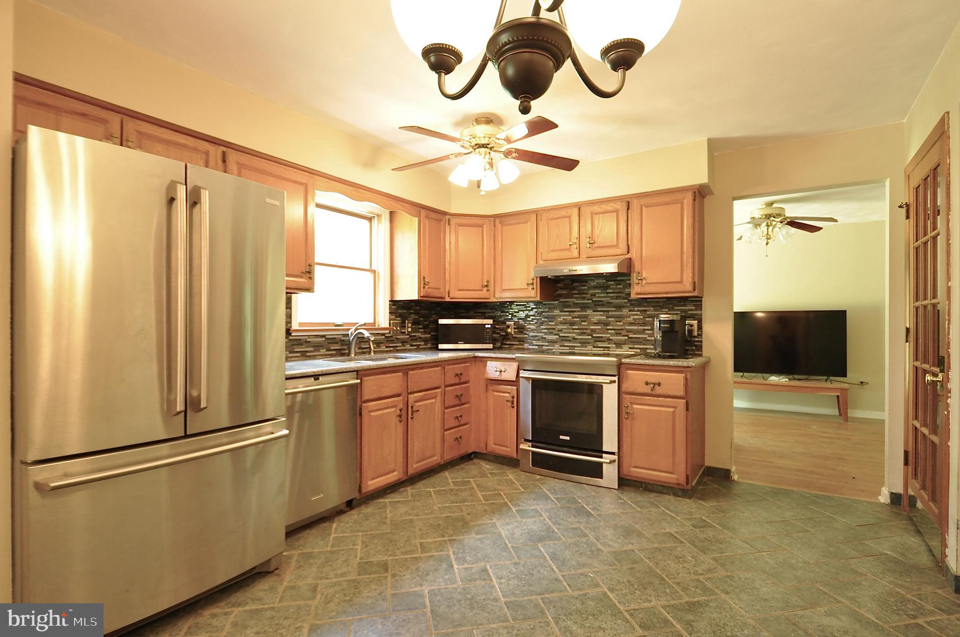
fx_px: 479
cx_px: 480
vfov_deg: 67.2
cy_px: 318
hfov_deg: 90.1
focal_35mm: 18
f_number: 3.8
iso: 1000
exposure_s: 1/30
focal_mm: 12
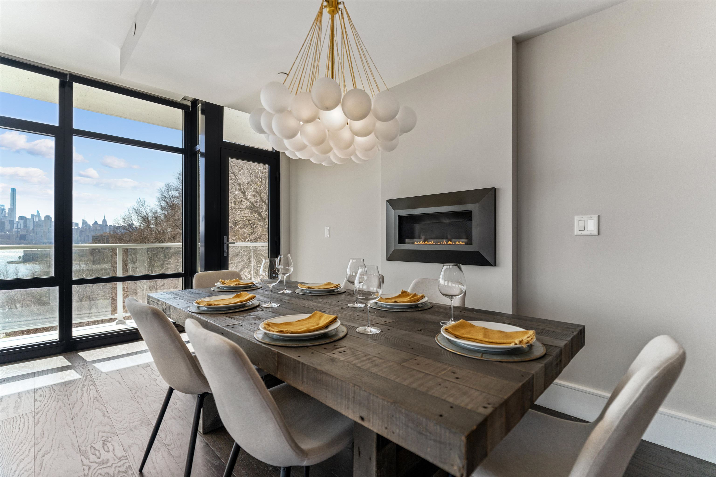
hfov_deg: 96.7
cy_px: 238
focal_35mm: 16
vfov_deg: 73.7
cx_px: 358
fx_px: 318
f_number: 2.8
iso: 800
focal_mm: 16
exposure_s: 1/640
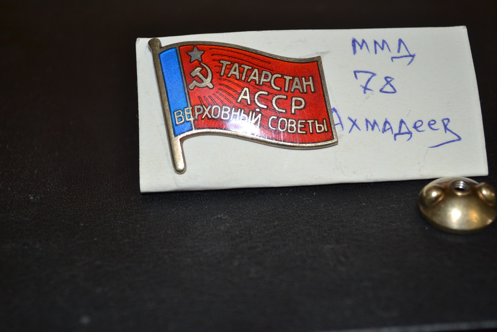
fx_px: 828
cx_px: 248
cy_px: 166
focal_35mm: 60
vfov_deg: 22.6
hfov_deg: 33.4
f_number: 5.3
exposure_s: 1/30
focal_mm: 40
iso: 160
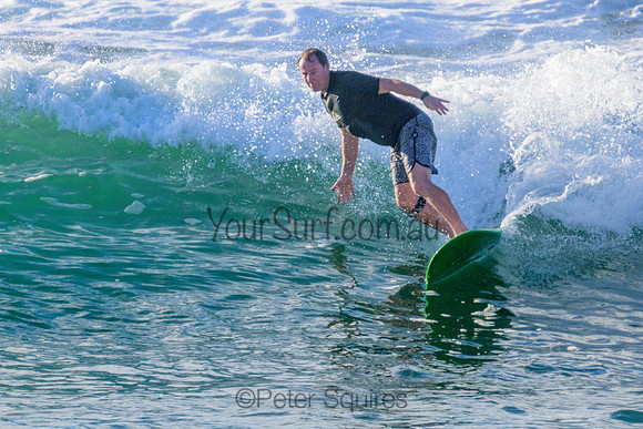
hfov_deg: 1.9
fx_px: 19539
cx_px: 263
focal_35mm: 1094
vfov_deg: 1.3
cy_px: 136
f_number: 11
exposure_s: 1/2000
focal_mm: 800
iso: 900
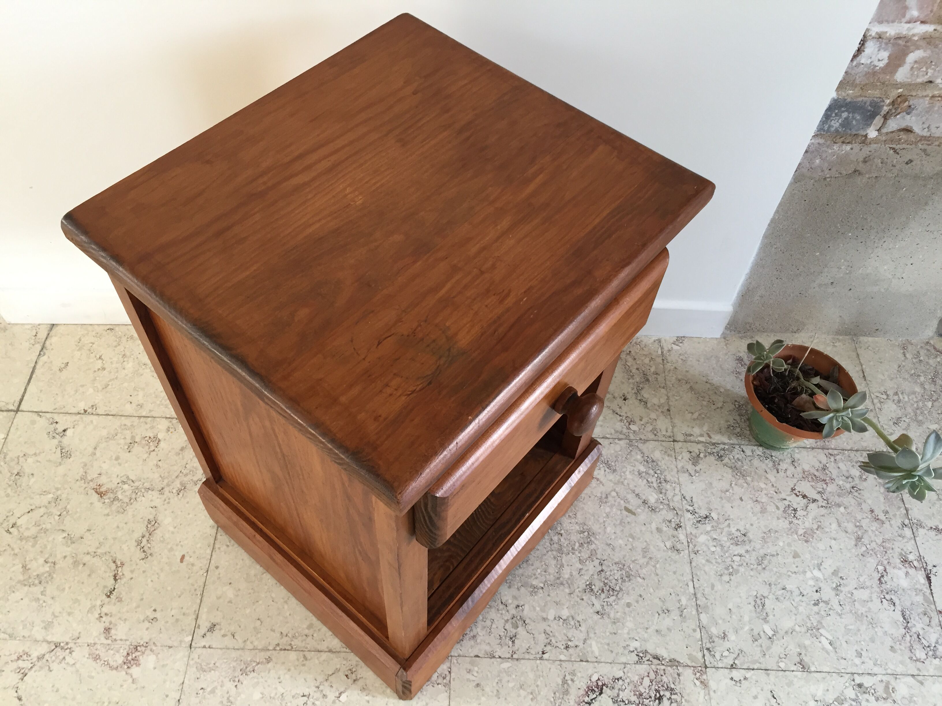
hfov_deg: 61.7
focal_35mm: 29
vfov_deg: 48.2
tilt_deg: -55.2
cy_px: 353
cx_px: 471
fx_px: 789
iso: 100
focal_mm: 4.15
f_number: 2.2
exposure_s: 1/33
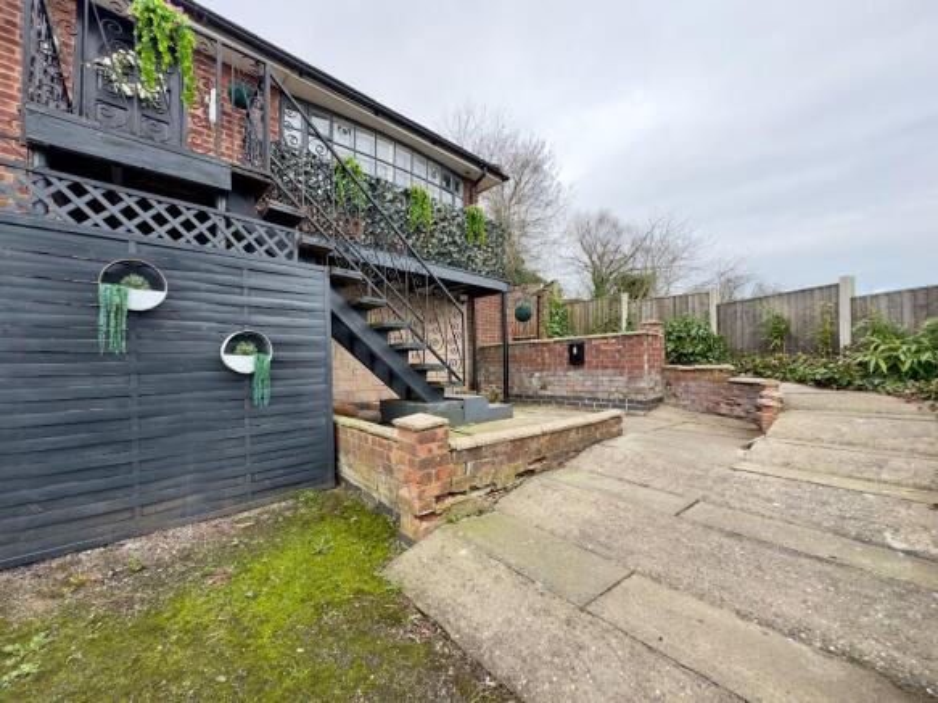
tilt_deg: +3.3
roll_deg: +0.6
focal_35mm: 14
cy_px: 352
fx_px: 379
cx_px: 469
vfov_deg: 85.7
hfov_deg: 102.1
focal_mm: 2.22
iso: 40
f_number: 2.2
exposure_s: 1/232
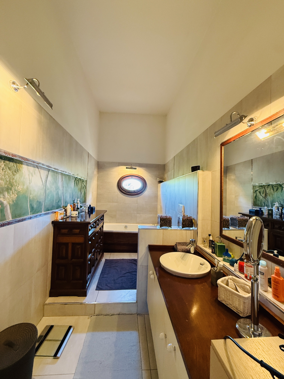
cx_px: 142
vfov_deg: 102.1
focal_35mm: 14
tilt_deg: +2.7
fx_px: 153
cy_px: 190
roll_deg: -2.9
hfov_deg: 85.7
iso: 400
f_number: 2.2
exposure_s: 1/50
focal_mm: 2.22
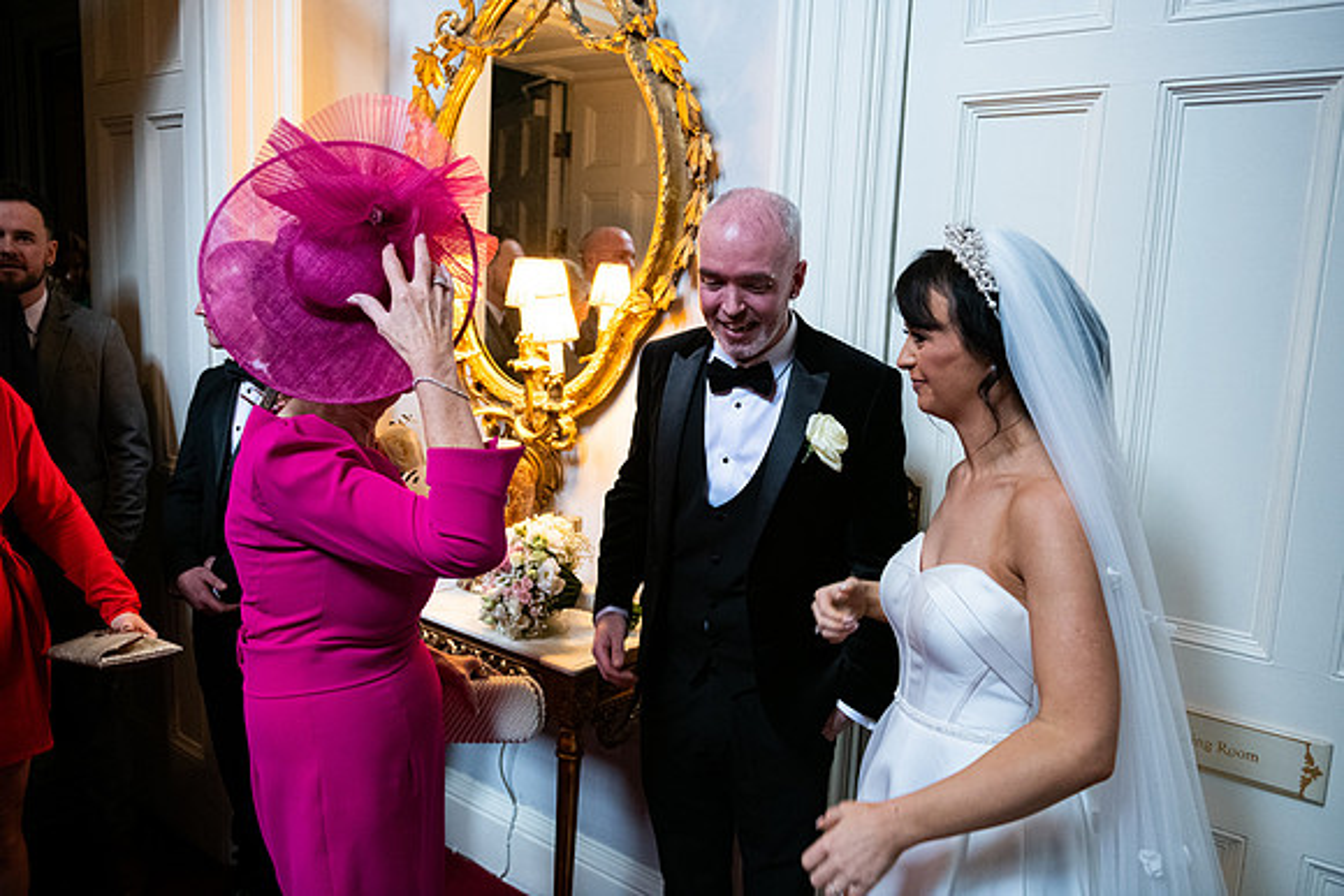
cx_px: 672
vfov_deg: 46.4
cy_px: 448
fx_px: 1046
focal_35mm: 28
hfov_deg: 65.5
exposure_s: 1/160
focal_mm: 28
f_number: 3.5
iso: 1600
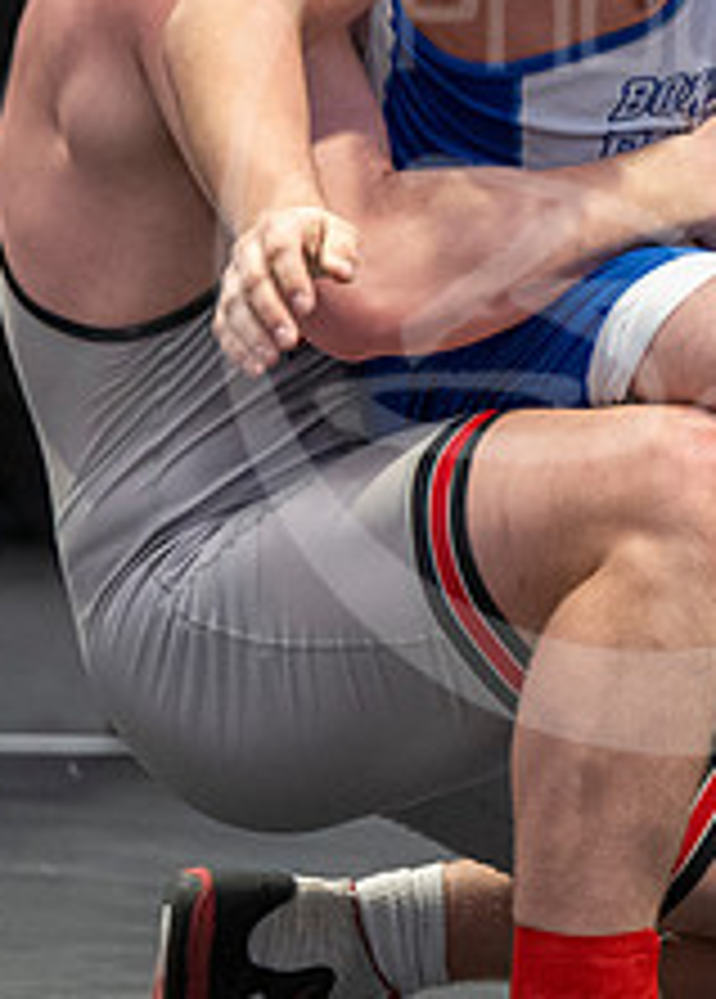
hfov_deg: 2.0
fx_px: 20461
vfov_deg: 2.8
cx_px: 528
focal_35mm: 720
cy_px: 360
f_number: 2.8
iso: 3200
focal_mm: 200
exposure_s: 1/1000
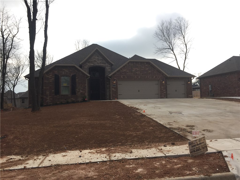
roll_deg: +0.8
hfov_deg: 61.7
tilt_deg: +1.2
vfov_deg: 48.2
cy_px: 90
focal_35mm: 29
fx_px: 201
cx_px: 120
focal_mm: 4.15
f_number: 2.2
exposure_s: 1/1464
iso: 32
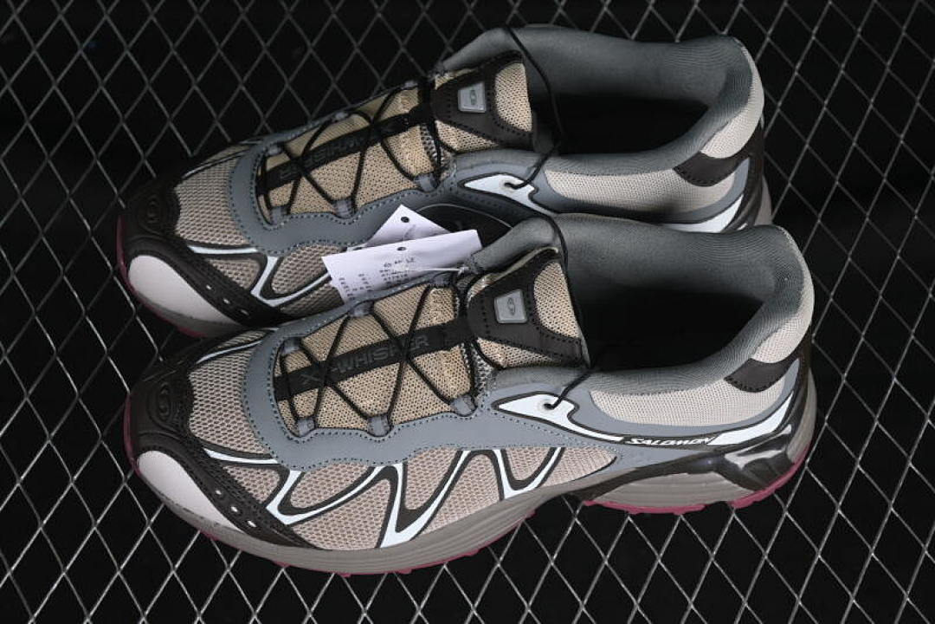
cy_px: 312
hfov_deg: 27.0
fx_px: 1948
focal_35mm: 75
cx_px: 468
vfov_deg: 18.2
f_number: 7.1
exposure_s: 1/60
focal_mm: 50
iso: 160
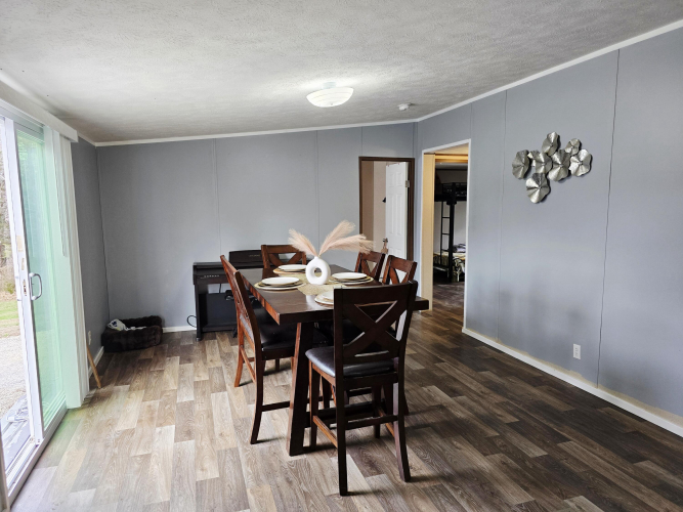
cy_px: 256
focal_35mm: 23
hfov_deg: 73.9
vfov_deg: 58.9
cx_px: 342
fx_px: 454
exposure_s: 1/120
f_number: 1.7
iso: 160
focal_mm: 6.3
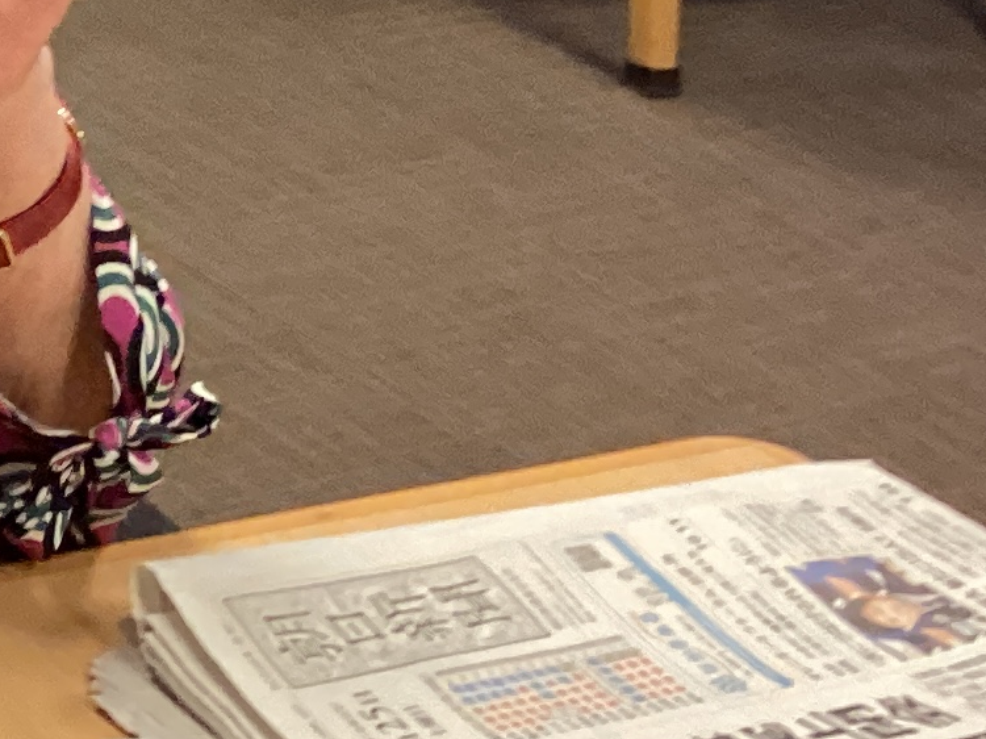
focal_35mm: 135
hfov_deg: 13.3
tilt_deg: -23.4
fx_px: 3844
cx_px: -709
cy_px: 67
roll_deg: -1.1
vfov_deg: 10.9
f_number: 2.4
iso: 250
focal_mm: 3.3
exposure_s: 1/60
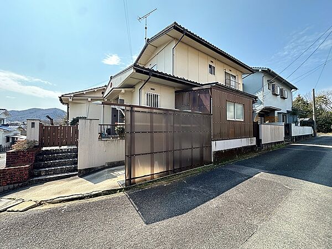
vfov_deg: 85.7
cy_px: 124
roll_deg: -0.5
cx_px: 166
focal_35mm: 14
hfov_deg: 102.1
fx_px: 134
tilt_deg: +1.5
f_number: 2.2
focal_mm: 2.22
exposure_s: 1/678
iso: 40
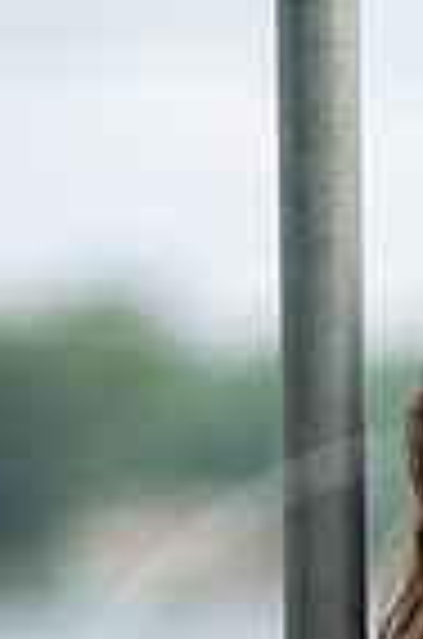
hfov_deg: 5.0
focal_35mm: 270
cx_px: 598
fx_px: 4782
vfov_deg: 7.5
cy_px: 968
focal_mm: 85
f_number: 1.2
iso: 80
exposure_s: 1/200
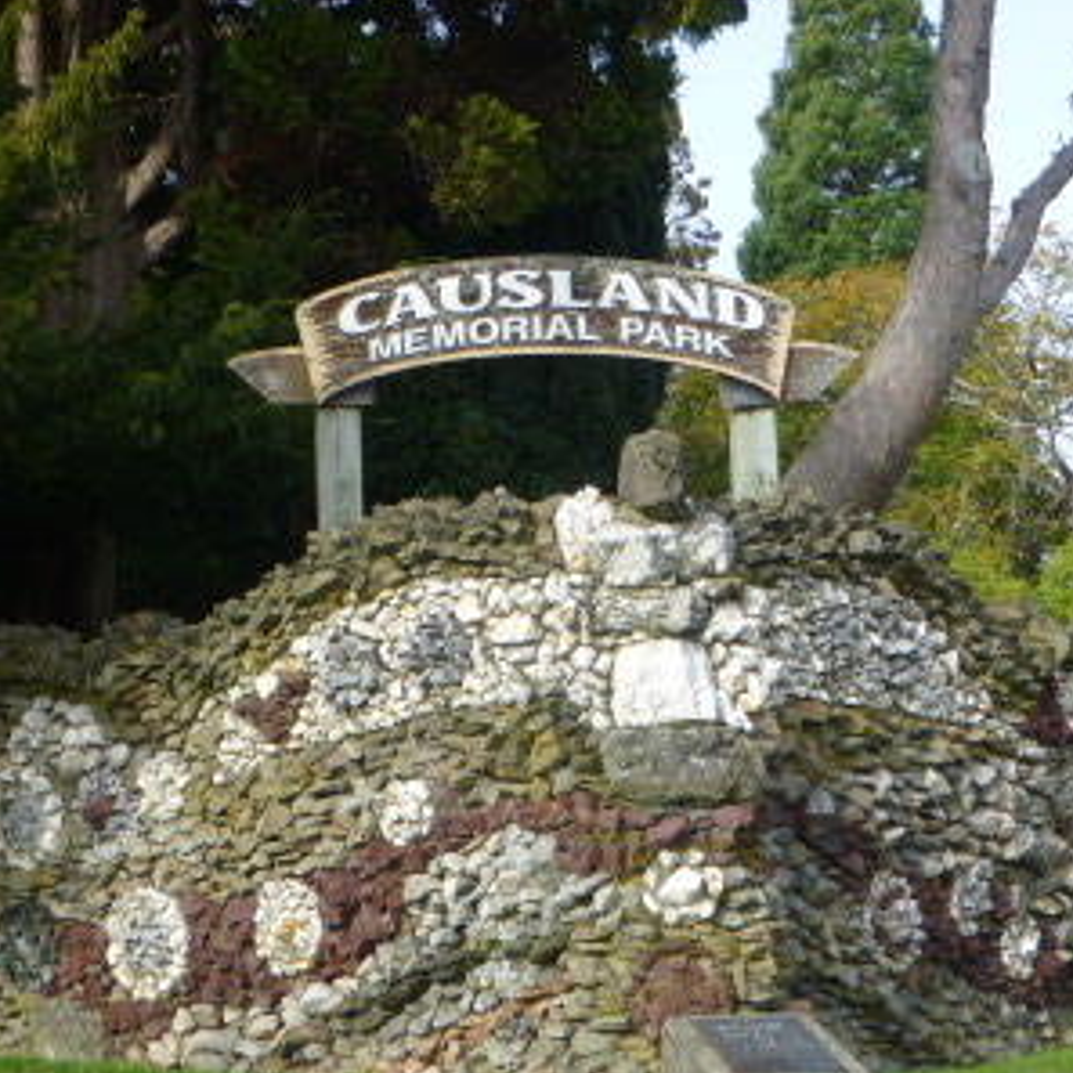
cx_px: 459
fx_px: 2735
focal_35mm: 78
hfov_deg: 22.2
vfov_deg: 22.2
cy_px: 618
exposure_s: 1/320
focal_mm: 7.4
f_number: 3.9
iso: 100
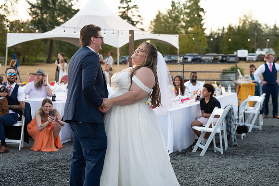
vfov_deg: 19.7
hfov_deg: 29.2
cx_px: 140
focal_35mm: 69
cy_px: 93
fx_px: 535
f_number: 4
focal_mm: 69
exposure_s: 1/500
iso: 800
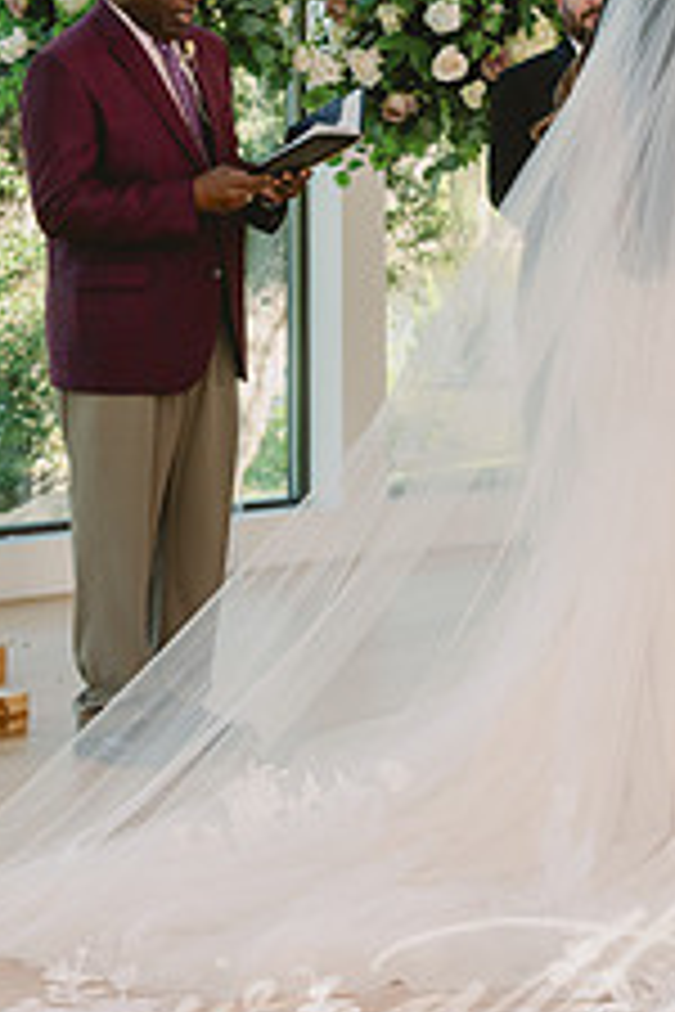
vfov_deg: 14.6
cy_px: 184
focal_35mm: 140
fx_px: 3937
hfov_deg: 9.8
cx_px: 601
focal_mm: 70
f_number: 4
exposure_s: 1/200
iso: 800
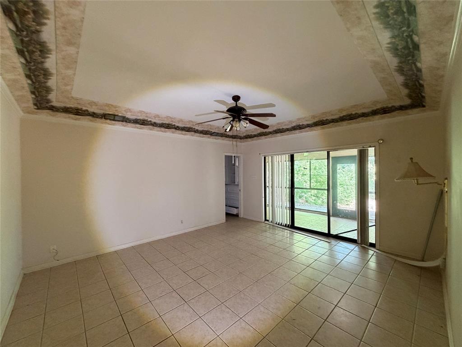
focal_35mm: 14
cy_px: 174
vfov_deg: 85.7
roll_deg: +0.5
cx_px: 231
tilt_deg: -0.9
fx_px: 187
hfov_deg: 102.1
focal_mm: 2.22
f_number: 2.2
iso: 500
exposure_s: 1/60
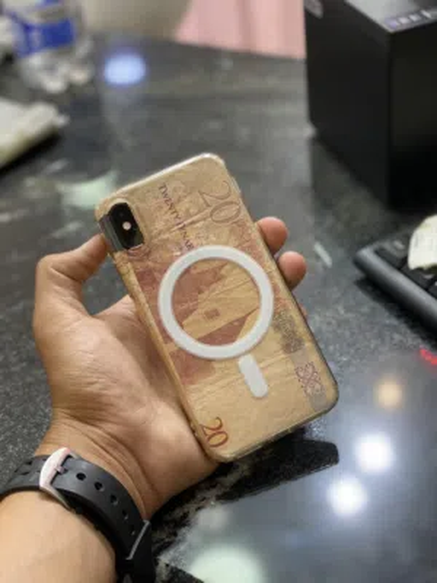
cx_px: 218
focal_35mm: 52
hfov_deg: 28.0
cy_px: 292
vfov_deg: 36.8
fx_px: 875
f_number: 2
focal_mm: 6
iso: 125
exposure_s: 1/100
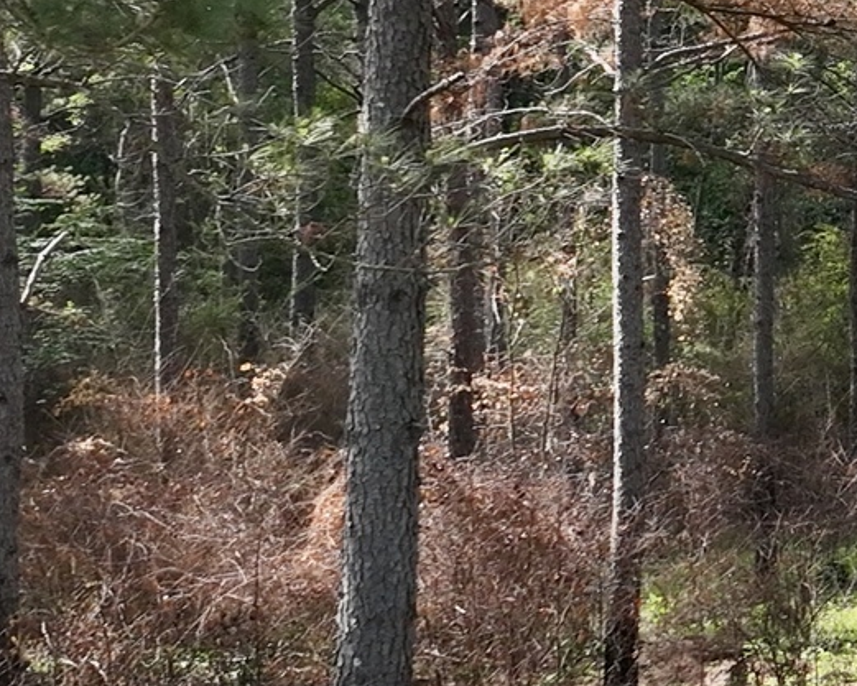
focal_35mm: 138
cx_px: 1895
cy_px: 255
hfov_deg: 11.9
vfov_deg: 11.2
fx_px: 3501
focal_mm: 12.29
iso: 210
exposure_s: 1/1600
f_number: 2.8
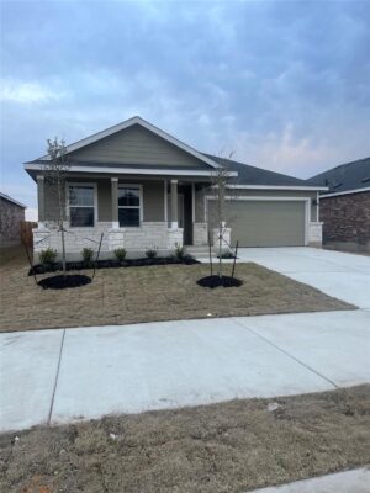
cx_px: 185
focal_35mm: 25
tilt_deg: -2.1
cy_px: 246
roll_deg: +0.8
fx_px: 356
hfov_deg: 54.9
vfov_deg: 69.4
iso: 125
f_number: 1.6
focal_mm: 5.1
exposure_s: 1/120
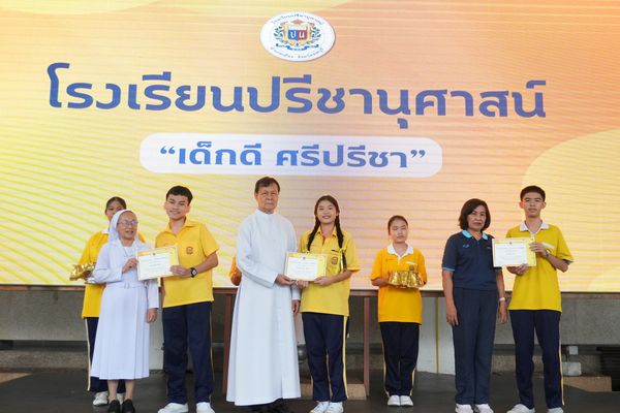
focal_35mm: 38
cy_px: 206
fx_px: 646
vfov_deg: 35.5
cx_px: 310
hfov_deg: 51.3
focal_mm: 25
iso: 1600
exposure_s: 1/200
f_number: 4.5
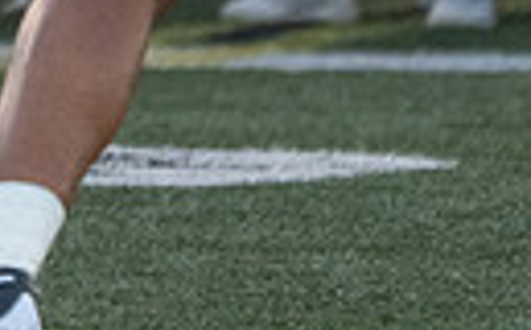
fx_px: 32476
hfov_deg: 0.9
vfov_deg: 0.6
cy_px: -554
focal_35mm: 2249
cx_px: -583
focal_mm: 333
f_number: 5.6
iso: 2500
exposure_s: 1/1000
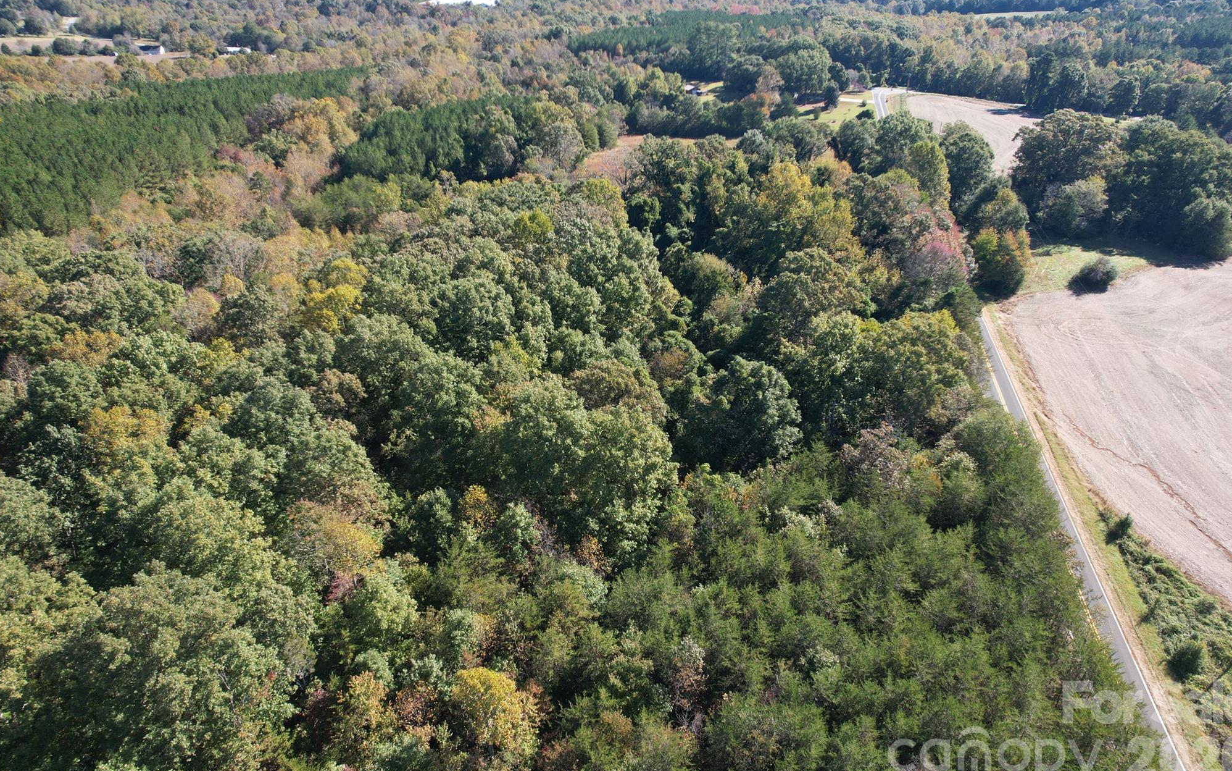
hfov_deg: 77.1
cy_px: 380
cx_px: 627
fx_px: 772
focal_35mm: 23
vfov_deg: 53.0
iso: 120
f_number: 2.8
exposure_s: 1/640
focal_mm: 8.38
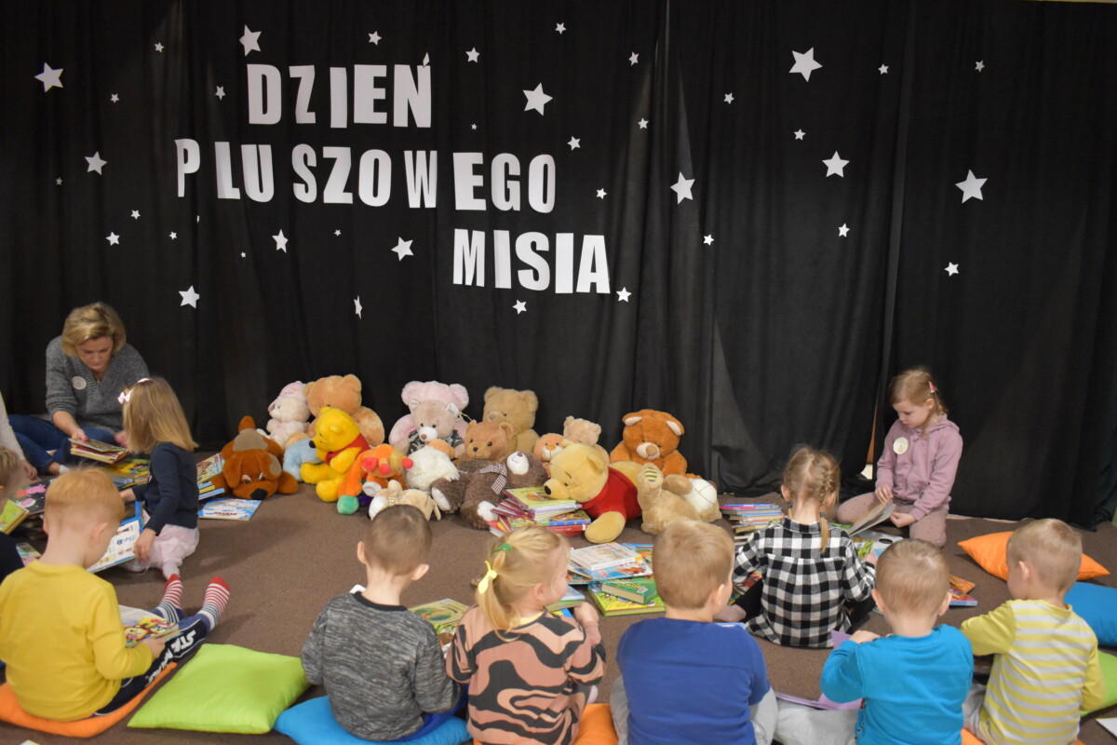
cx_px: 558
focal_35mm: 32
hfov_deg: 59.5
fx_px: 977
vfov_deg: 41.7
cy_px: 372
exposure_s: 1/60
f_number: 3.8
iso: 3600
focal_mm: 21
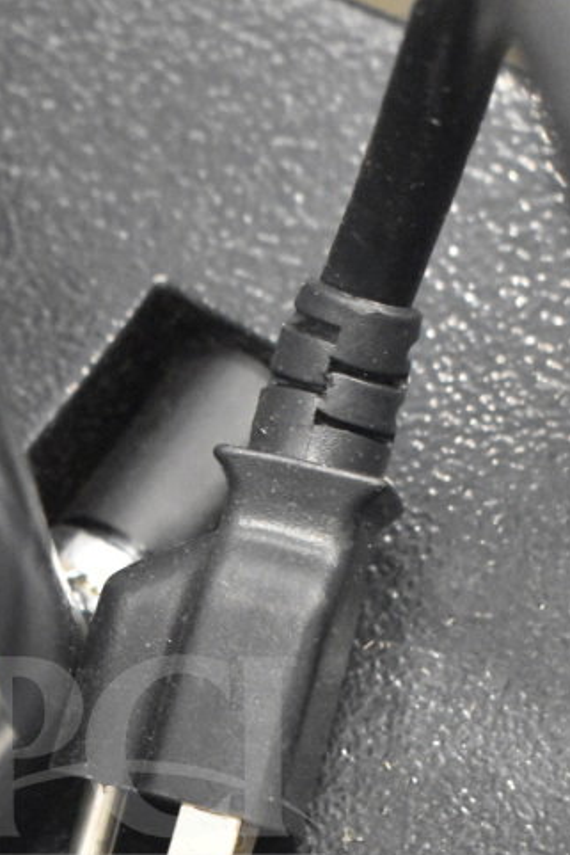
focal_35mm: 137
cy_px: 797
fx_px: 3251
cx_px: 128
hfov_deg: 10.0
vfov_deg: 14.8
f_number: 5.3
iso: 12800
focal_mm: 48
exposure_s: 1/80
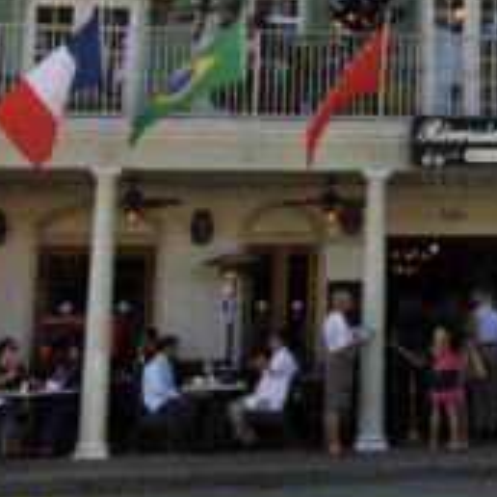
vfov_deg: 18.8
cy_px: -48
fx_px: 1446
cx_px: 595
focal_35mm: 89
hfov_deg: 18.5
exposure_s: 1/200
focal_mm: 20
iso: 200
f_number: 7.1
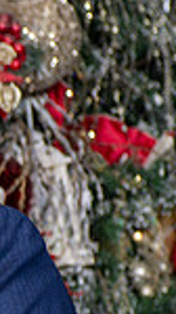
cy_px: 354
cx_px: -370
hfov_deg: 4.1
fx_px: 2356
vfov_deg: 7.6
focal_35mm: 283
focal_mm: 65
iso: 160
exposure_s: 1/125
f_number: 7.1
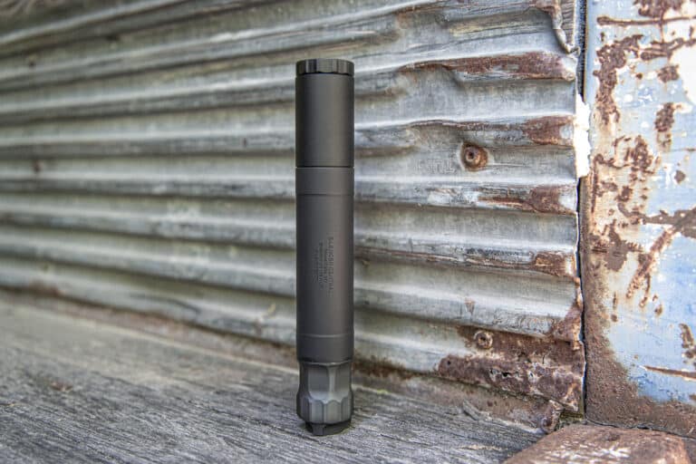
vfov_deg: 35.1
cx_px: 348
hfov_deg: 50.7
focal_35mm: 38
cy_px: 232
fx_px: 735
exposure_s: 1/320
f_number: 3.5
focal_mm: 38
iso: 1000
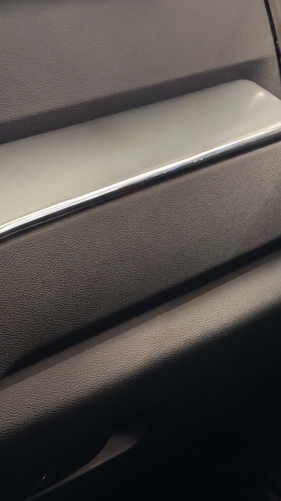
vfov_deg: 15.7
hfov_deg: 9.2
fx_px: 1749
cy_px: 584
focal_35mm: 132
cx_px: 152
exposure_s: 1/50
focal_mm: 6.12
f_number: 1.9
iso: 800
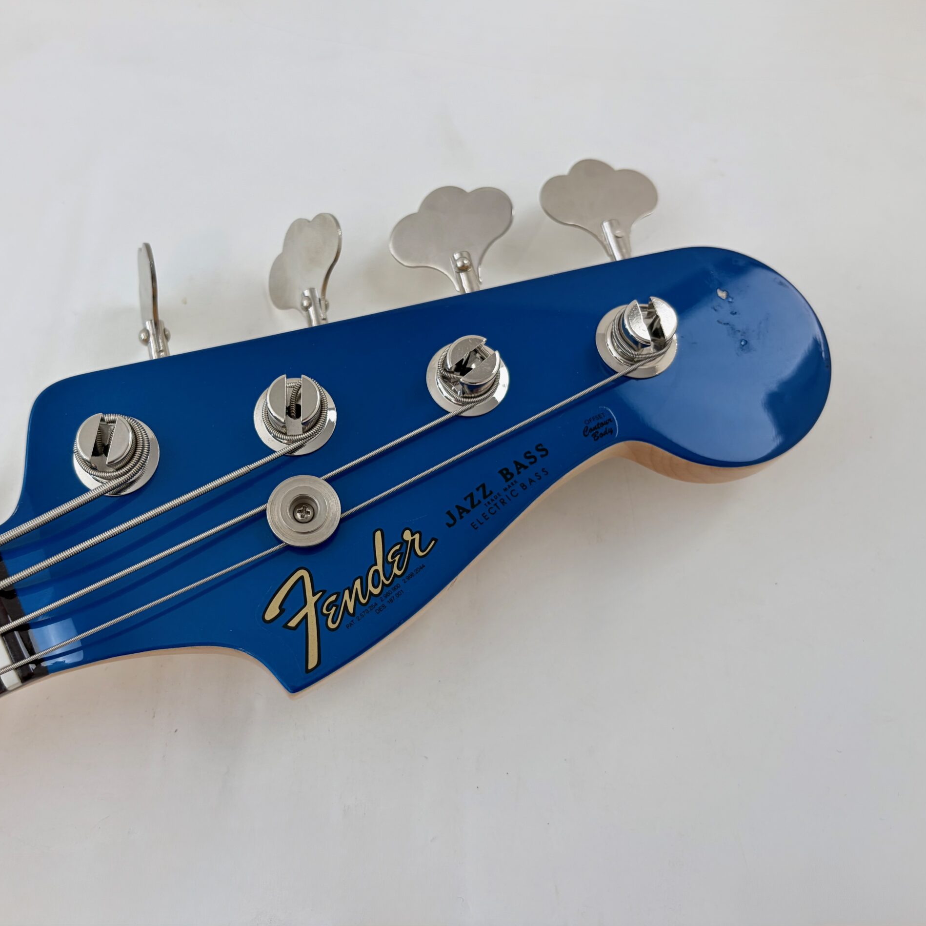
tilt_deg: -63.1
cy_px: 459
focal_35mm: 31
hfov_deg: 52.0
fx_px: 938
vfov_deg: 52.5
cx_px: 347
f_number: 1.6
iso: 80
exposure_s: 1/100
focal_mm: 5.96
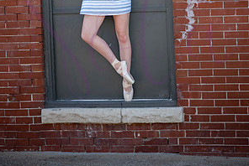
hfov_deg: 12.1
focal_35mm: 170
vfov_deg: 8.0
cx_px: 124
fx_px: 1177
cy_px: -11
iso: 800
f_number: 5
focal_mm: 112
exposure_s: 1/1000
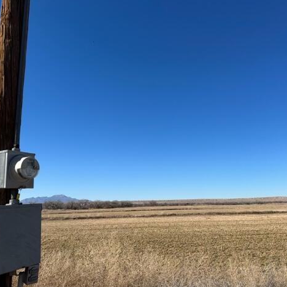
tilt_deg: +11.9
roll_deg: +1.6
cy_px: 144
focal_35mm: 29
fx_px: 272
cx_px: 158
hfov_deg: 55.5
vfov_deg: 55.6
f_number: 1.78
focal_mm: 6.86
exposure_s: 1/5848
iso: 80
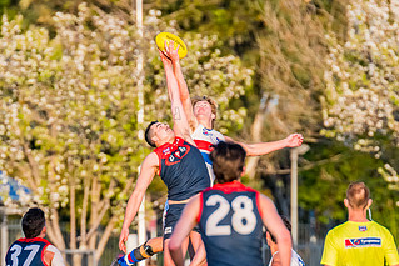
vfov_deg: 1.6
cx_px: 155
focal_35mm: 845
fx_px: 9369
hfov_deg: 2.4
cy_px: 256
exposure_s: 1/1600
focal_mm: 420
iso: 800
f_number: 5.6
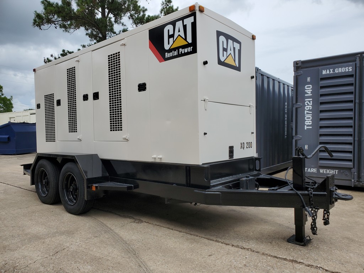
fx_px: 273
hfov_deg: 67.3
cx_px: 182
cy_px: 136
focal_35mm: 26
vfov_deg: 53.1
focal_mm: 4.3
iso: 50
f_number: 2.4
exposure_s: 1/1488
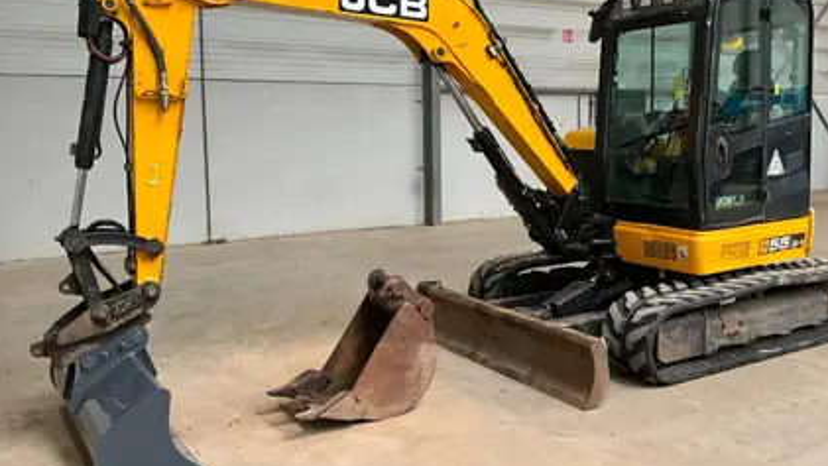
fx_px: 791
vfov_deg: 32.8
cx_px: 468
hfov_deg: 55.1
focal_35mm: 36
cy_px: 203
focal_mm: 3
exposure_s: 1/66
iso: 64
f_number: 1.8
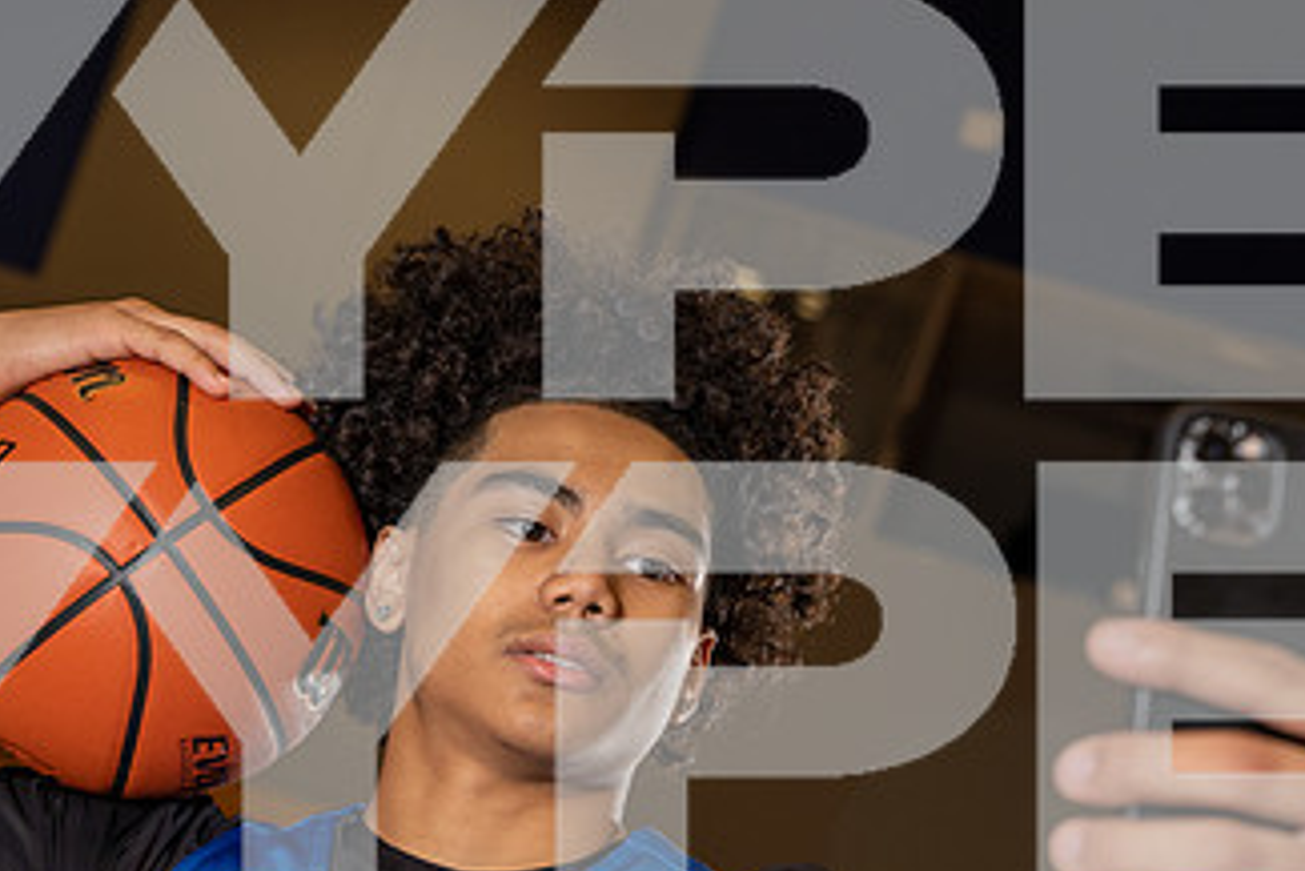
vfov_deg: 13.6
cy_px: 676
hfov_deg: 20.4
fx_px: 3626
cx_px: 478
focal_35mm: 100
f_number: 4.5
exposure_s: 1/250
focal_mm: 56
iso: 400
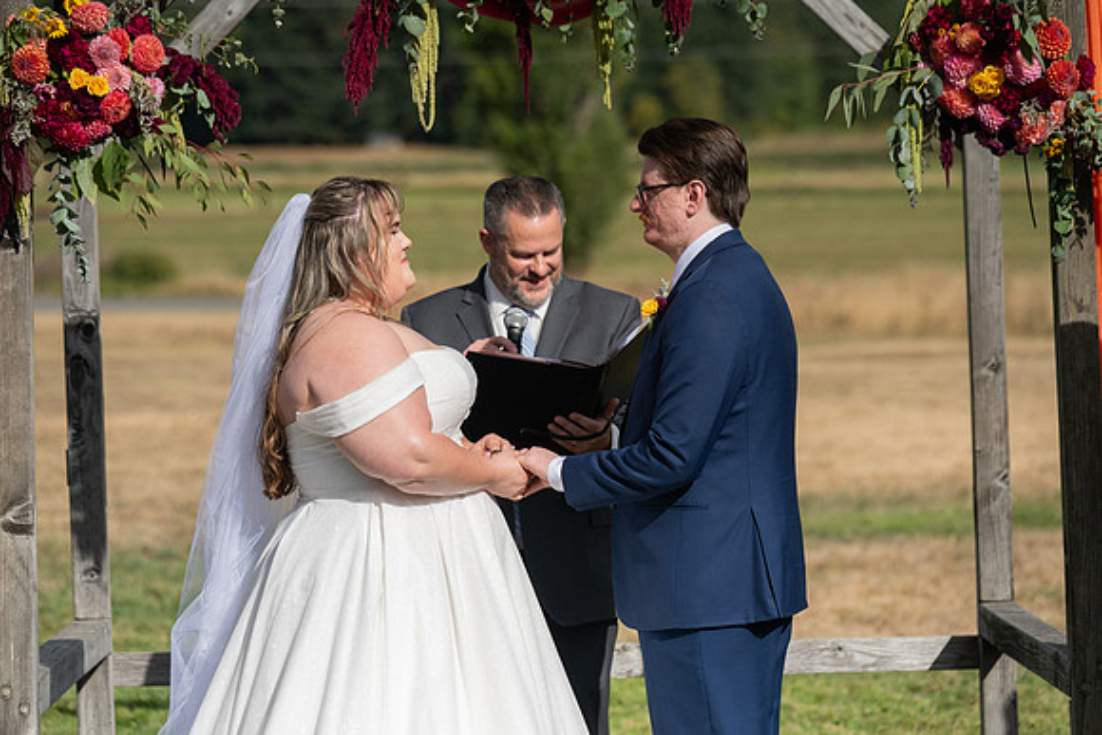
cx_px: 551
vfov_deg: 9.2
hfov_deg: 13.7
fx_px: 4593
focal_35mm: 150
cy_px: 368
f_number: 4.5
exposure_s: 1/8000
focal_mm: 150
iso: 400
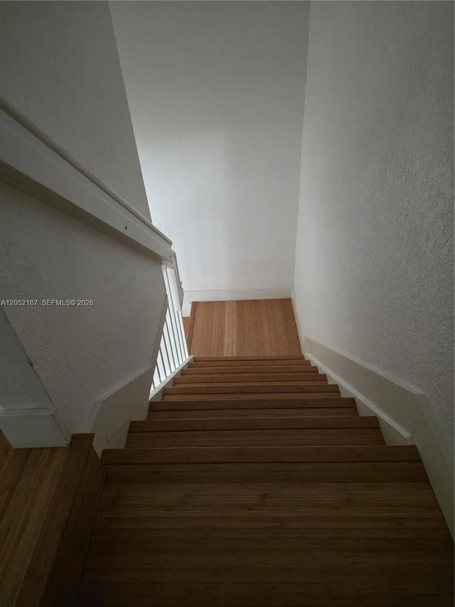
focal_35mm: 23
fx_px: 403
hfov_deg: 58.9
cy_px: 304
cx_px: 228
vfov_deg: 73.9
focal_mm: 6.25
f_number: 1.7
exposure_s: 1/120
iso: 1600
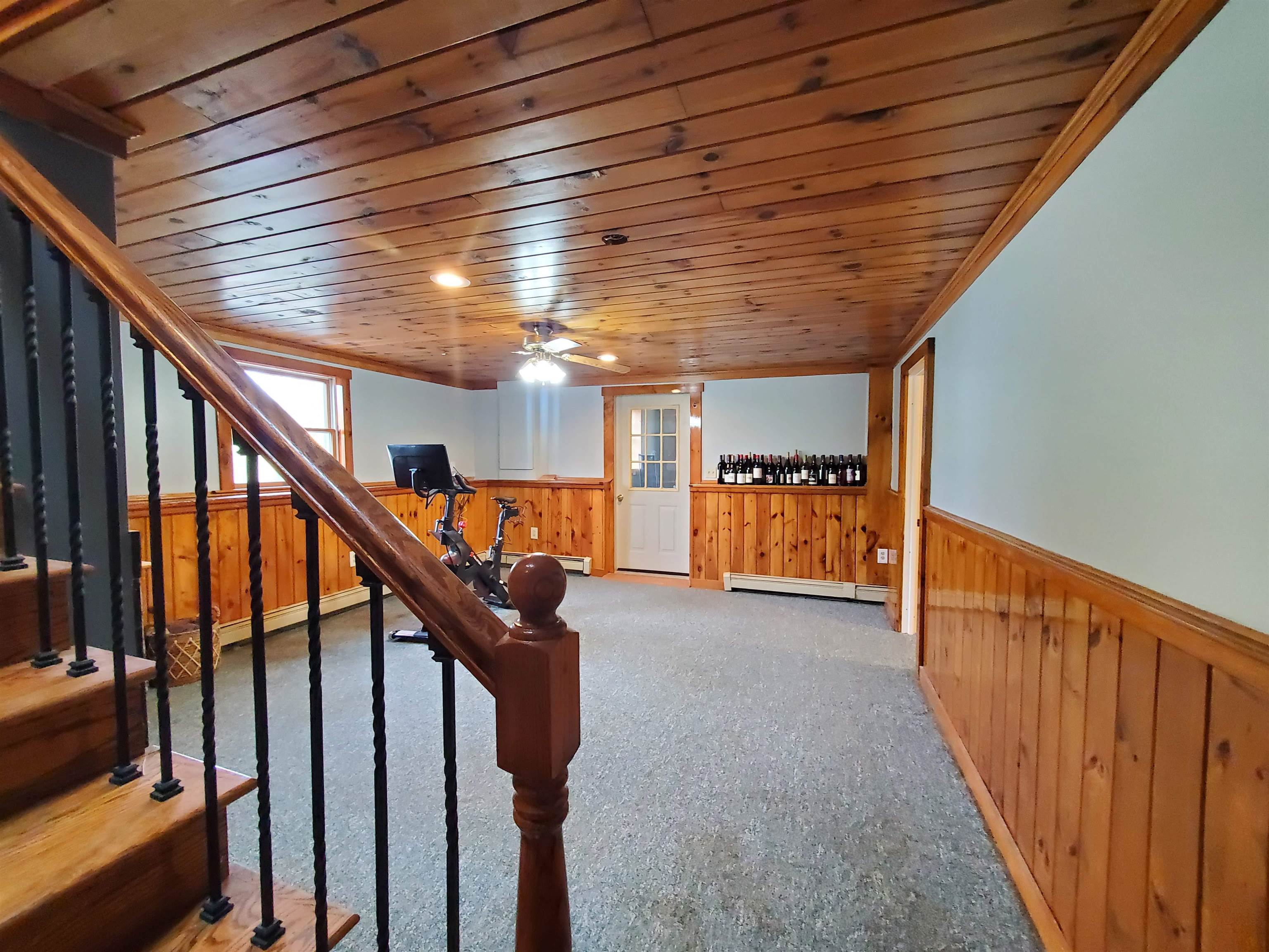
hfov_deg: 106.2
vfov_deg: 89.9
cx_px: 634
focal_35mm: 13
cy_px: 476
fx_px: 477
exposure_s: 1/30
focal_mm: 1.8
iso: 800
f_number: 2.2
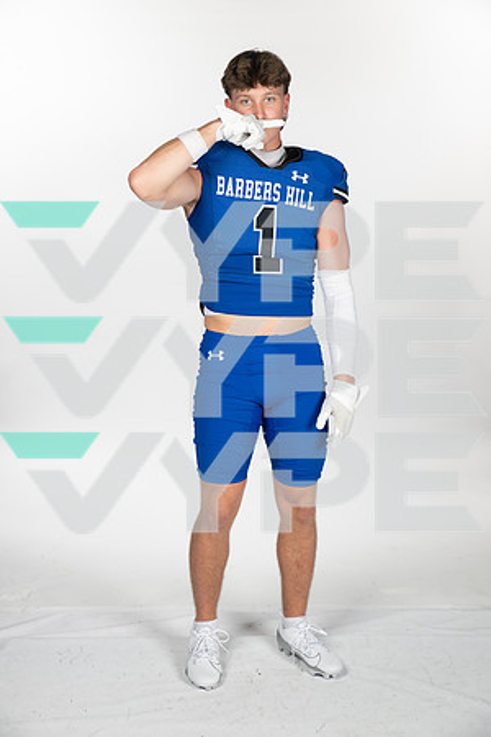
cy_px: 368
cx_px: 246
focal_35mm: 56
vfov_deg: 35.6
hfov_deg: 24.2
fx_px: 1146
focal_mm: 56
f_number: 7.1
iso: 250
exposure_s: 1/400
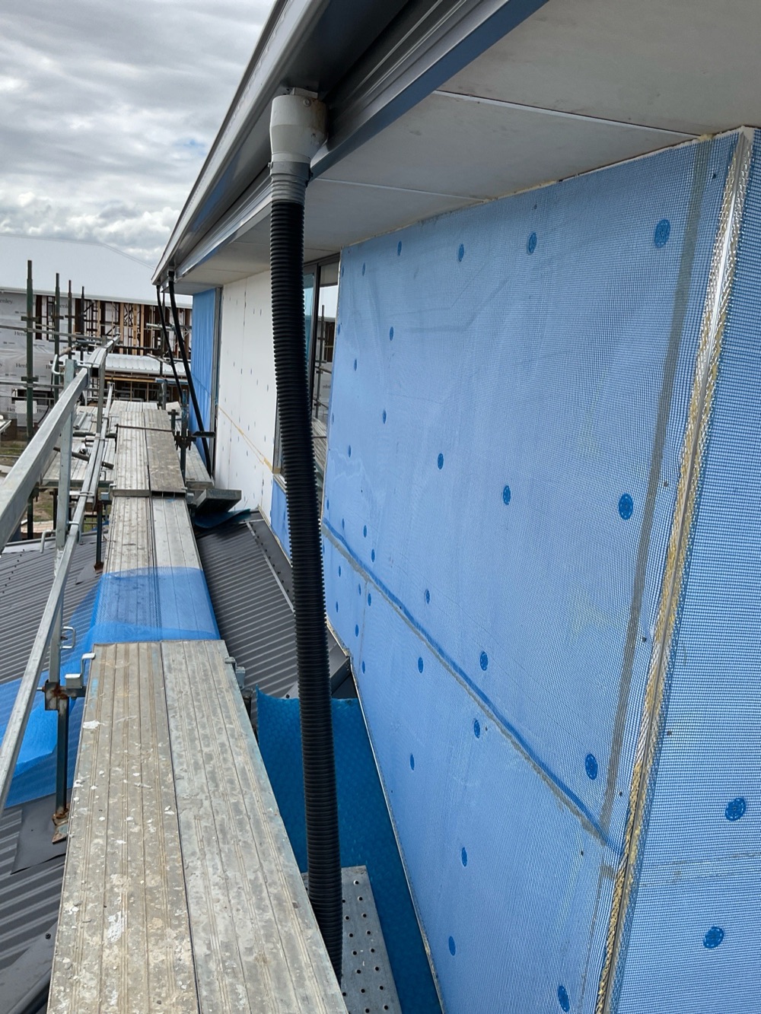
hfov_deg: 48.2
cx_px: 380
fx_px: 850
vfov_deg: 61.7
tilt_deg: -10.4
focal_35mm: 29
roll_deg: -4.7
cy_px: 507
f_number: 1.8
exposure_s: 1/962
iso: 16
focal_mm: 3
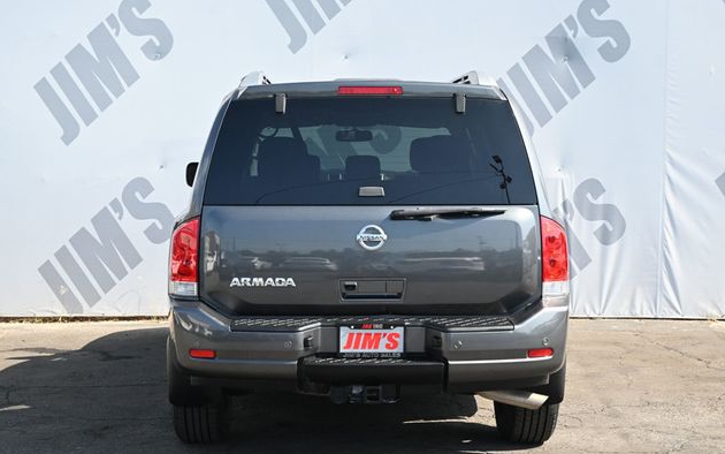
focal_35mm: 61
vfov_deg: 21.5
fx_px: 1196
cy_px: 244
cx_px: 367
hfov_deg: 33.7
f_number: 5.6
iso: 320
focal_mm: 39
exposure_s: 1/250
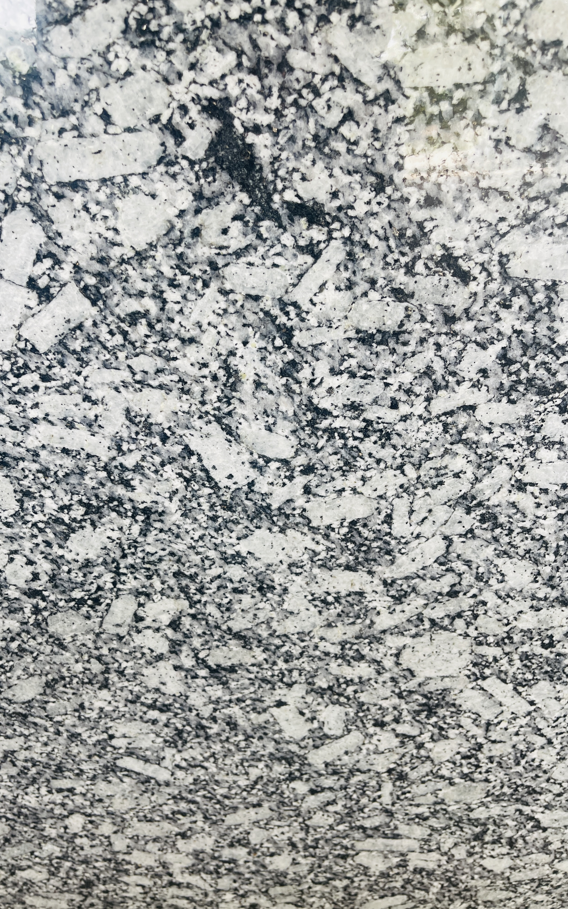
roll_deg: +3.4
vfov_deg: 68.4
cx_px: 228
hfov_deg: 45.8
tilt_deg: -41.3
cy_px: 460
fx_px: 669
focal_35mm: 27
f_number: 1.6
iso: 50
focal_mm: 5.1
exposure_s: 1/121
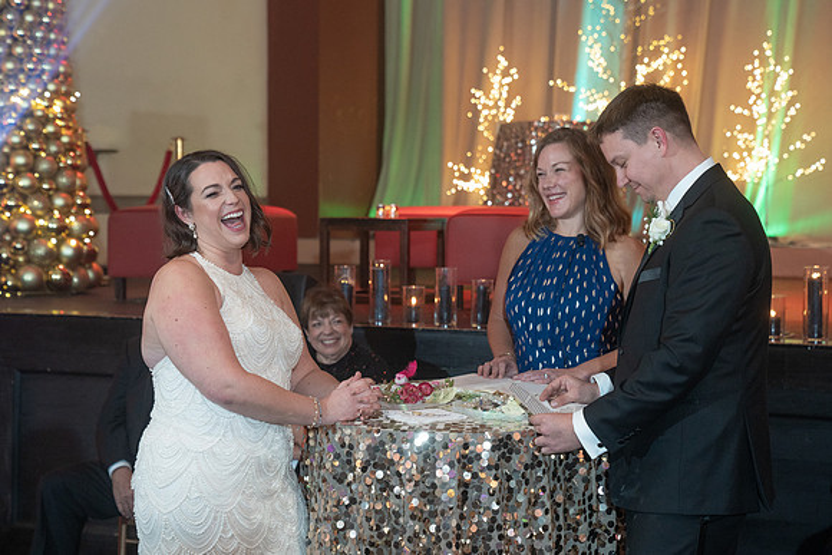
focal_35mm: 68
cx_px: 435
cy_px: 273
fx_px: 1572
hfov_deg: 29.6
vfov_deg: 20.0
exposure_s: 1/100
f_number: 4
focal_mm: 64
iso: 2500
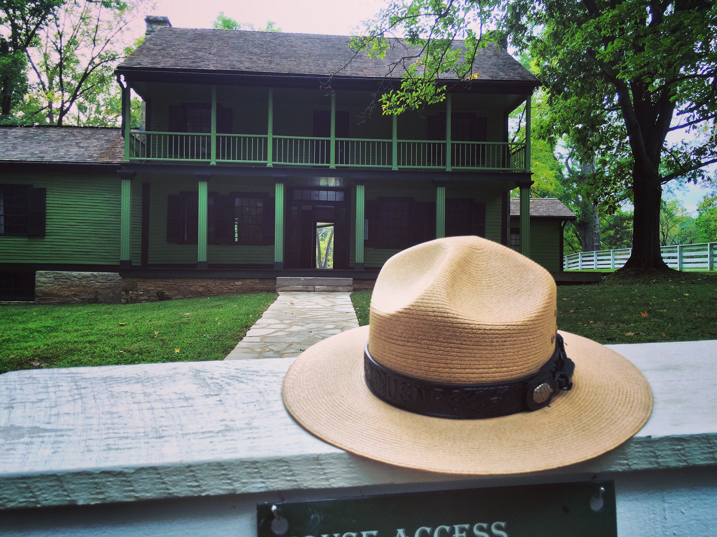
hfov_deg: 61.7
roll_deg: +0.5
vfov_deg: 48.2
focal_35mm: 29
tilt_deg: +0.7
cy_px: 268
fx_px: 601
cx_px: 358
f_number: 2.2
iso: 50
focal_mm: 4.15
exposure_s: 1/120
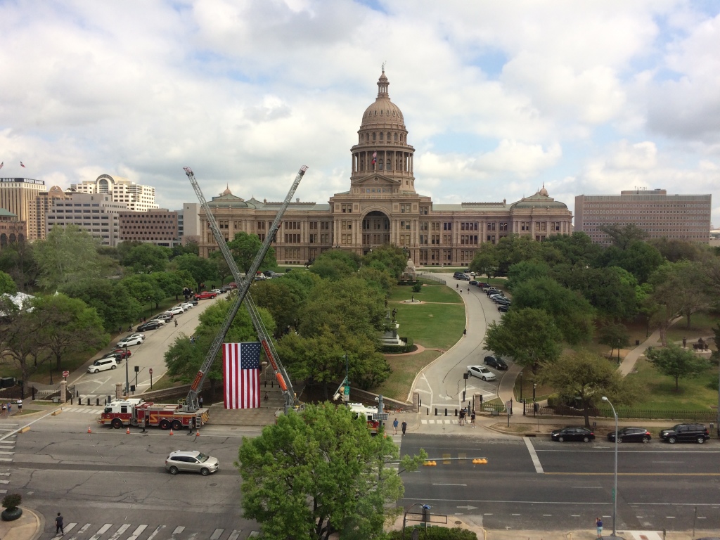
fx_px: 603
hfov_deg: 61.7
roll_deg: +0.2
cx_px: 360
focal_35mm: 29
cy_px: 270
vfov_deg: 48.2
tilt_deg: -5.6
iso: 32
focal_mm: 4.15
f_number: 2.2
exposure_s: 1/933
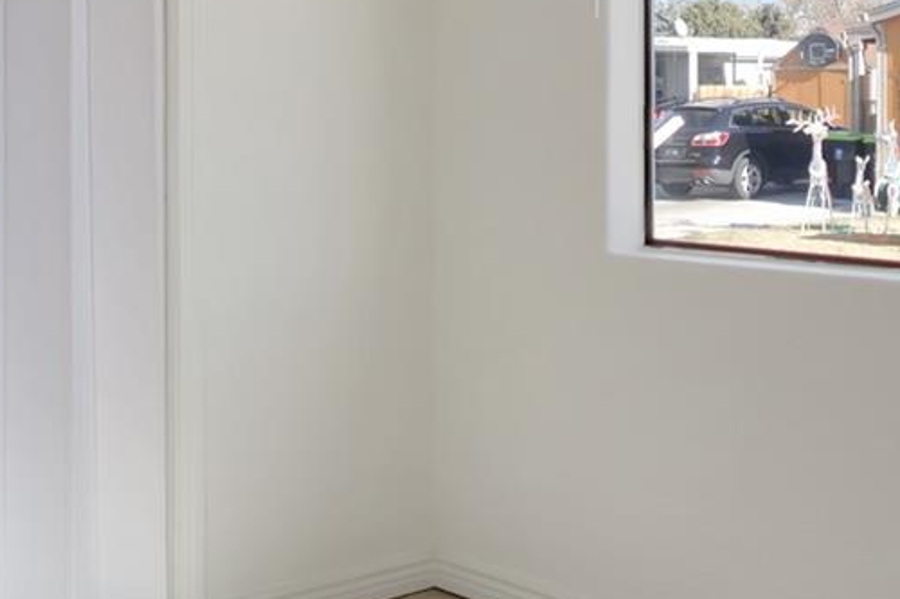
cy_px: -103
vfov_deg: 20.0
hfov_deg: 31.3
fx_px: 1599
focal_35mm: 64
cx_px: 556
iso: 125
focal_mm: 7.6
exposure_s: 1/1250
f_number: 2
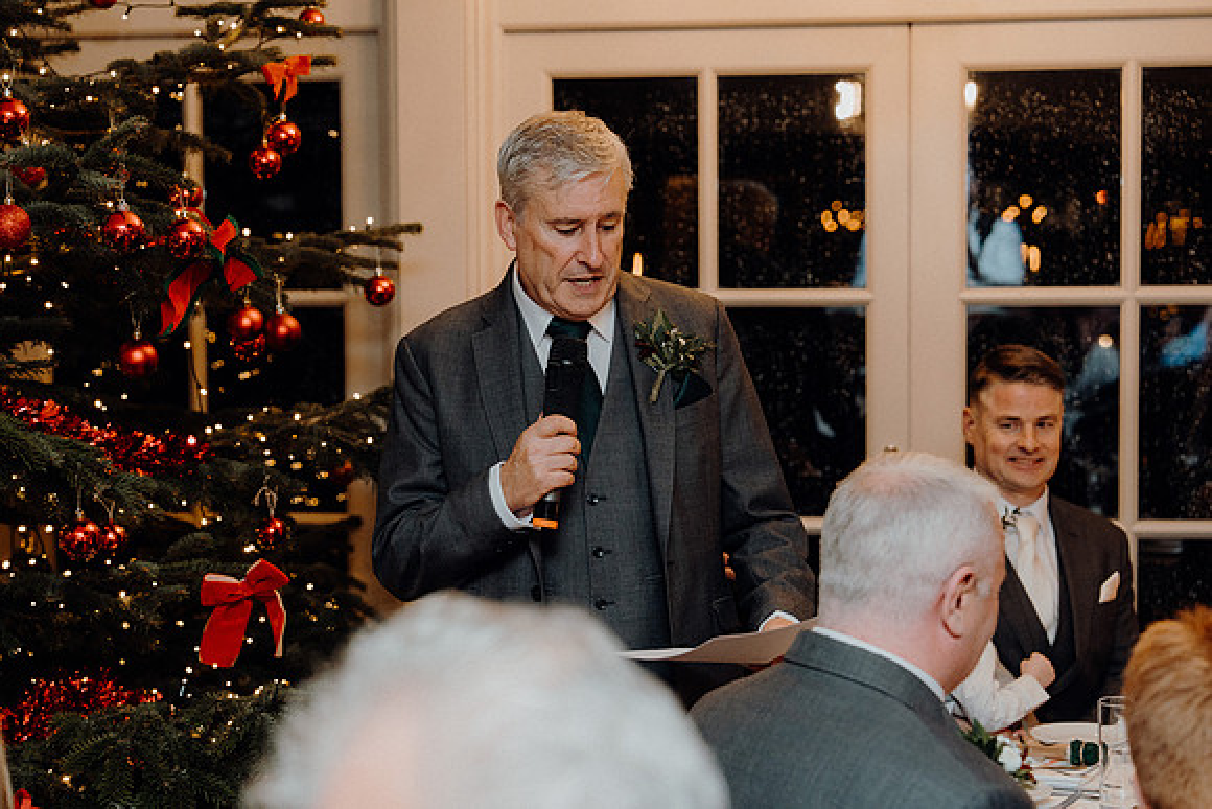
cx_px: 606
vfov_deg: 20.0
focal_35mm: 68
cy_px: 404
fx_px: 2290
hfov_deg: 29.6
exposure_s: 1/160
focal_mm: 68
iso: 2500
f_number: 3.5
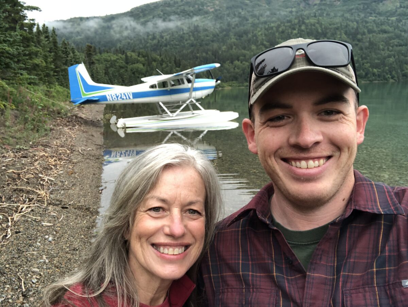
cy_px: 154
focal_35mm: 32
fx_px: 377
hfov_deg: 56.8
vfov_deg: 44.2
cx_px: 204
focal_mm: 2.87
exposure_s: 1/120
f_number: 2.2
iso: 64
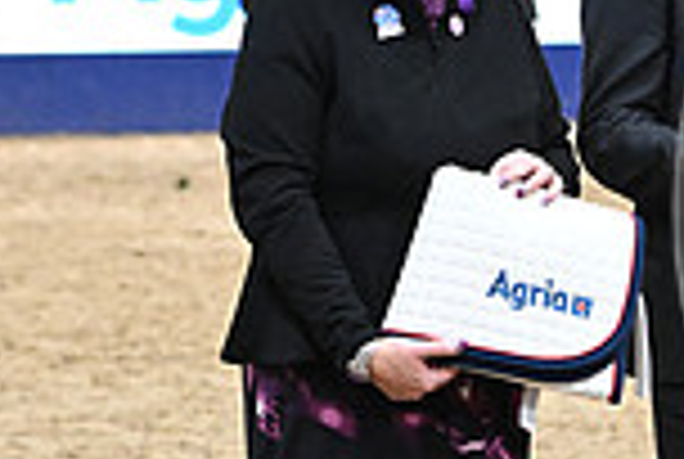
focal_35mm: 324
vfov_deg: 4.3
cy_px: 146
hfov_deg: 6.3
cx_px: 1089
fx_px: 6168
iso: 6400
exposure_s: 1/500
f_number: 4.5
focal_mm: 85
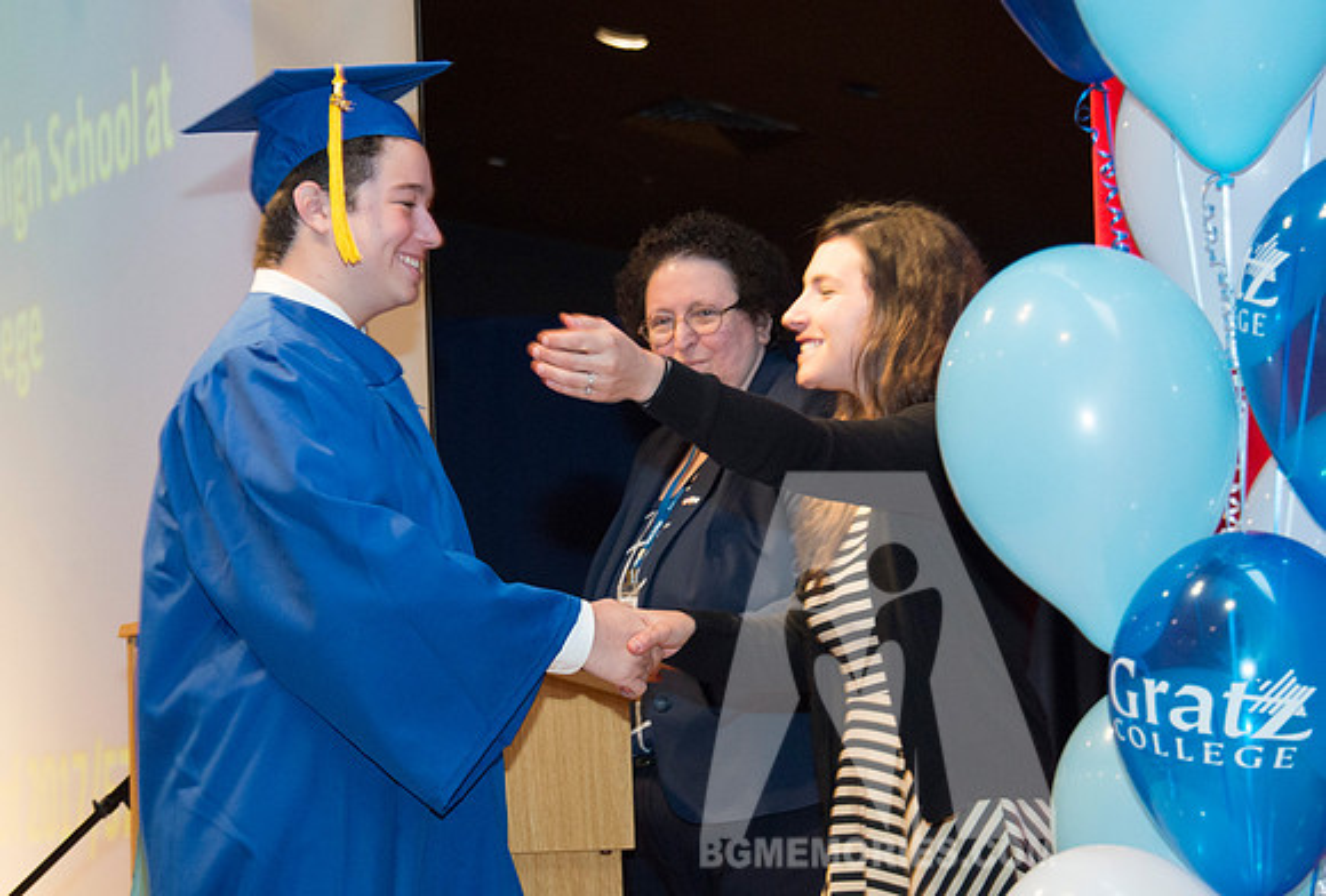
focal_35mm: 129
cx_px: 683
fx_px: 4787
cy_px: 537
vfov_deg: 10.7
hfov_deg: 15.8
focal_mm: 98
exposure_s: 1/80
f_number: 5.3
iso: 2000
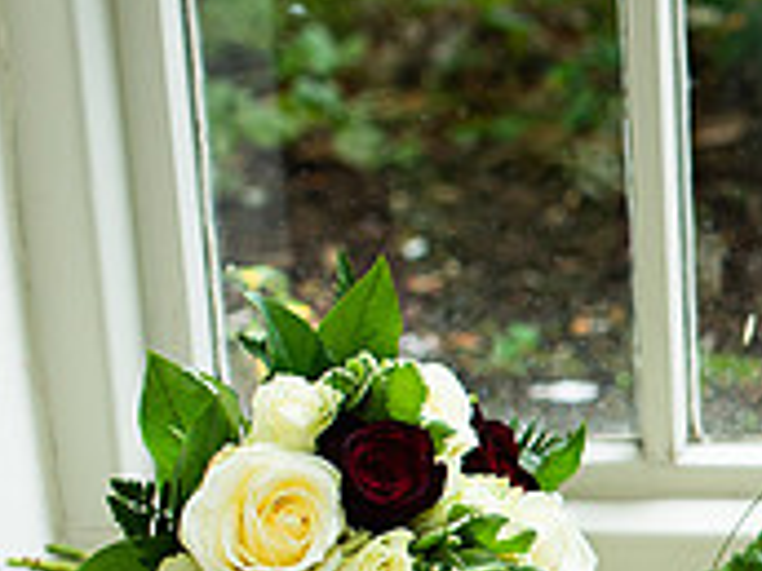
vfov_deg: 10.7
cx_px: 1256
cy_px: 569
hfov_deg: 13.2
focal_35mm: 138
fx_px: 3038
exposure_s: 1/60
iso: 400
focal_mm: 35
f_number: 2.8
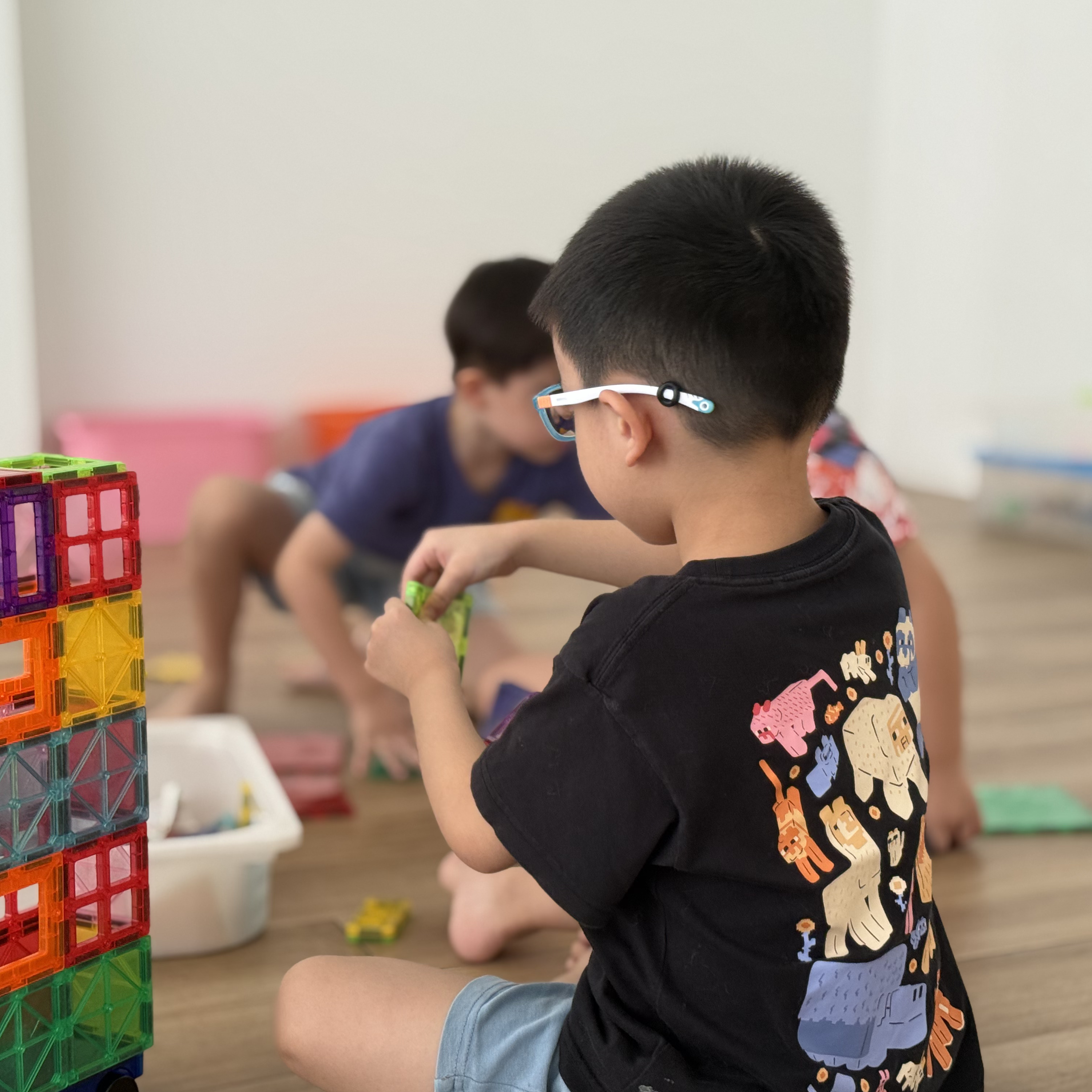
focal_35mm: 57
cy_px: 547
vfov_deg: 30.0
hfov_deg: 30.0
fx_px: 2034
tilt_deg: -8.9
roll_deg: +0.6
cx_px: 512
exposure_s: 1/50
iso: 160
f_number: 1.78
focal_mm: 6.76
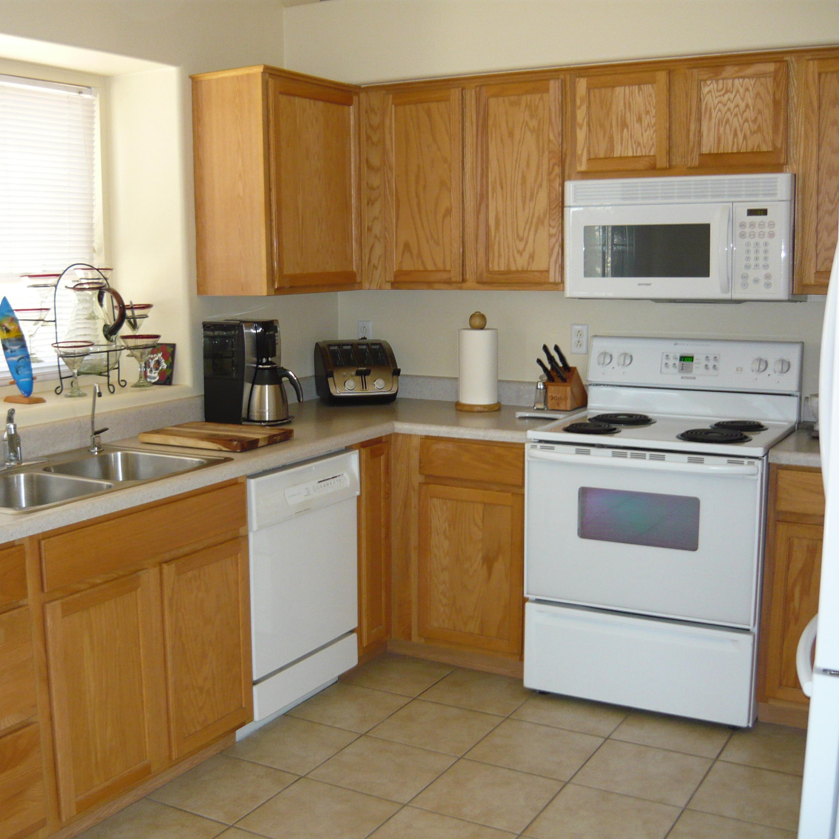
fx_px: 1069
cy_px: 420
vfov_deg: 42.8
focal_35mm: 39
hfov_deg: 42.7
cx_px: 341
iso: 160
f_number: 2.8
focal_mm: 5.5
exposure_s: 1/30
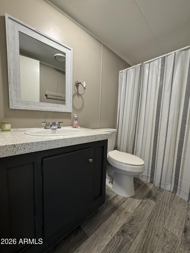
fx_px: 102
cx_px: 95
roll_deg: -2.0
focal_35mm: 14
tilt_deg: -5.1
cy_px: 126
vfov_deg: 102.1
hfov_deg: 85.7
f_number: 2.2
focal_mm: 2.22
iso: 250
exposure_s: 1/60
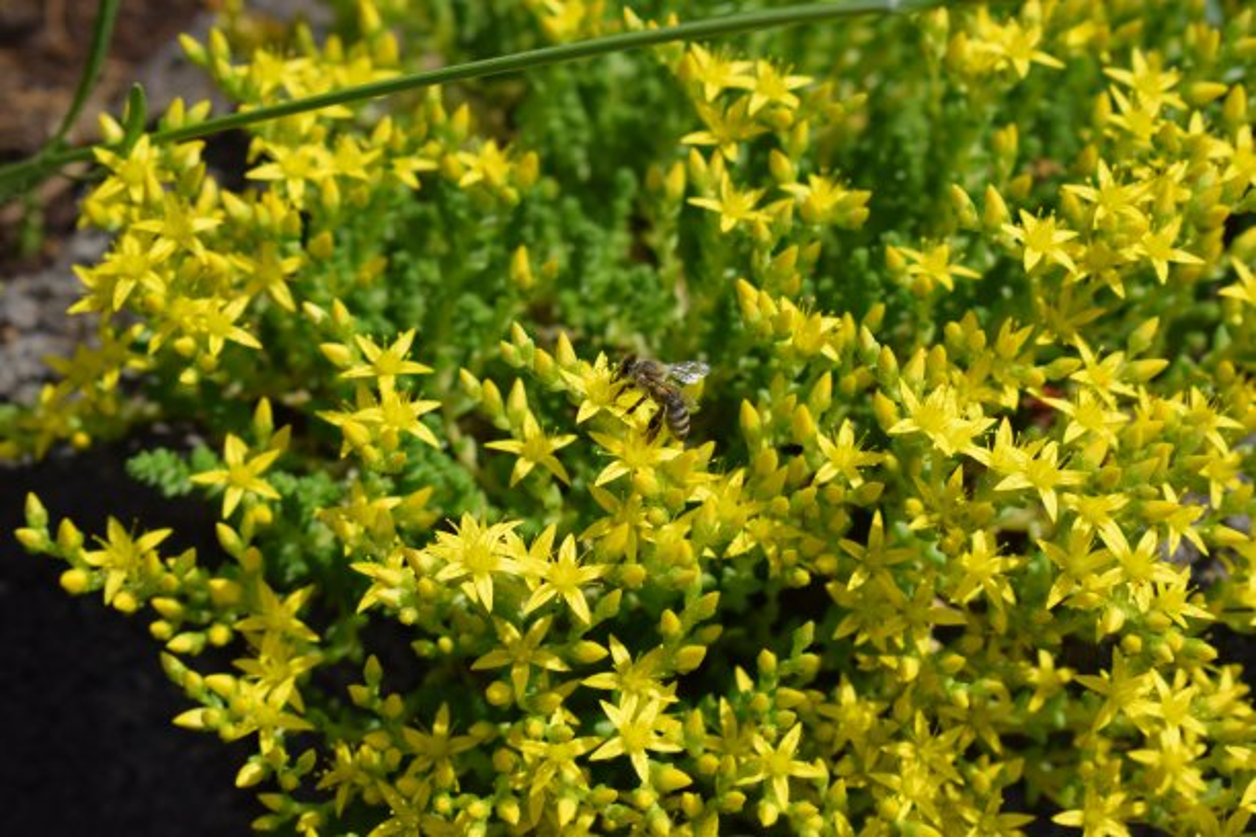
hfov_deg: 24.6
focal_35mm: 82
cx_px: 628
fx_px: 2878
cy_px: 418
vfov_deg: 16.6
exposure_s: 1/1600
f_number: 7.1
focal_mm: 55
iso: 400
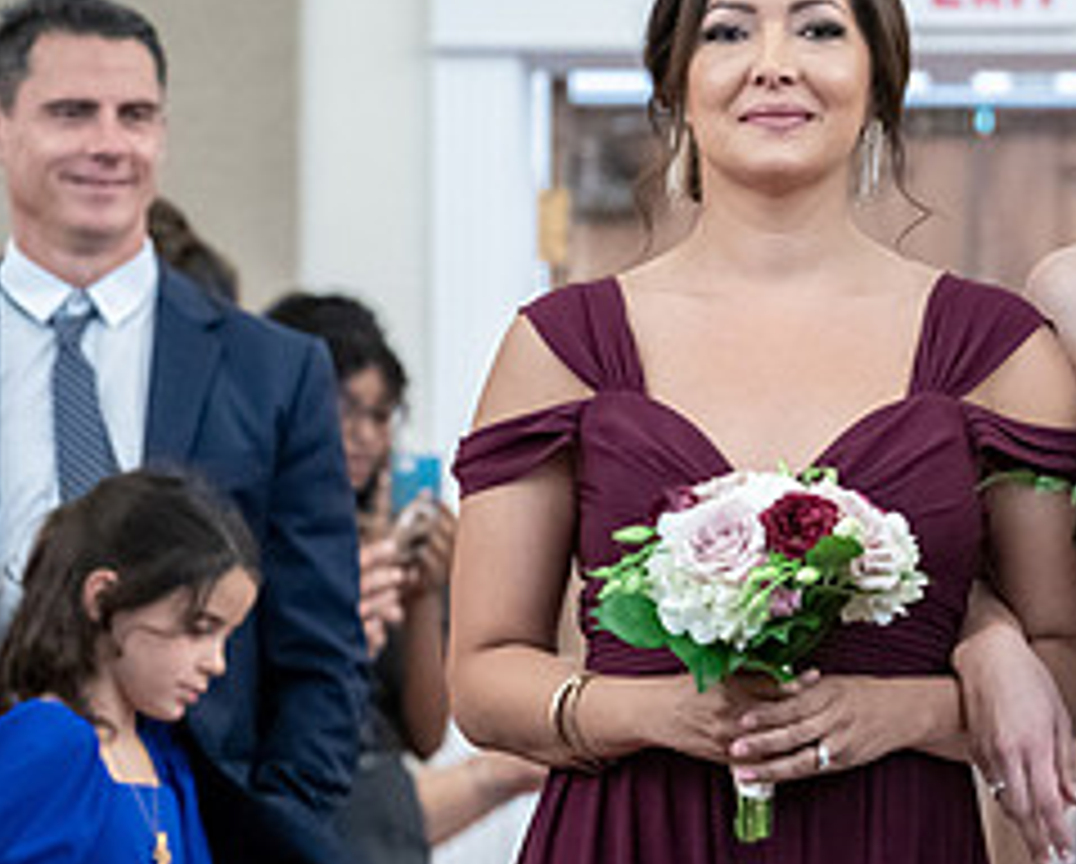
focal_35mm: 232
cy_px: 412
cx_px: 1117
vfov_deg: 6.7
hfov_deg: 8.3
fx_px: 7400
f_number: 4
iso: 6400
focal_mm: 102
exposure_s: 1/100
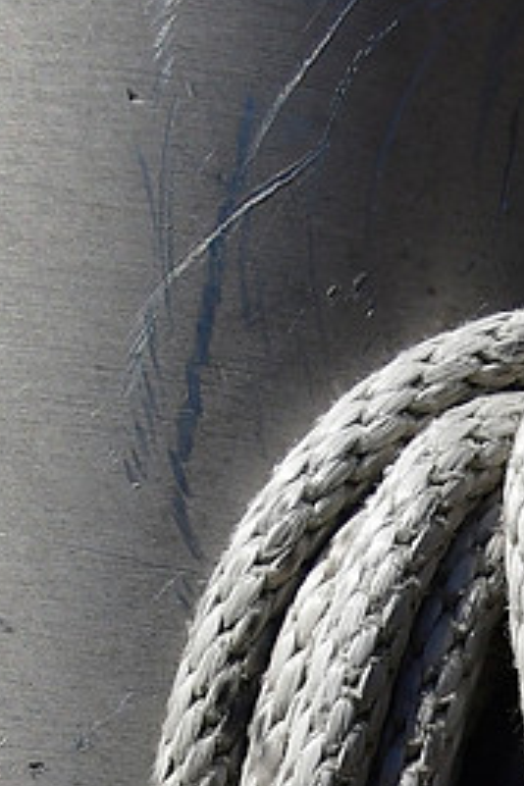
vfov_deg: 8.2
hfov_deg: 5.7
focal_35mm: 232
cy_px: 1793
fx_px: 5065
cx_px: 1248
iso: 200
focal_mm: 29
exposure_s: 1/2000
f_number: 5.6
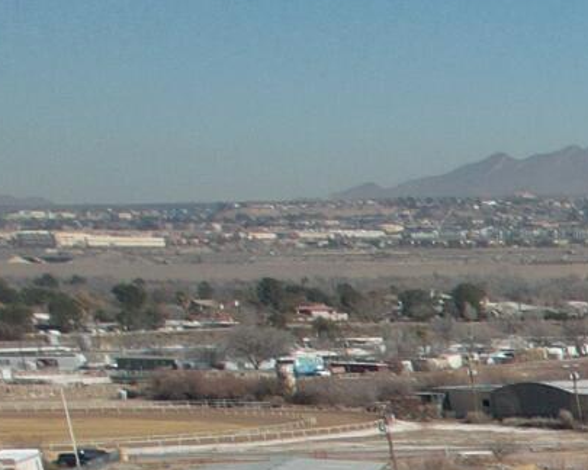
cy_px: 1195
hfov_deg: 8.8
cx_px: 2065
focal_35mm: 153
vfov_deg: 8.9
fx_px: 2663
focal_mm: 8.38
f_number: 2.8
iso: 110
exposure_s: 1/3200
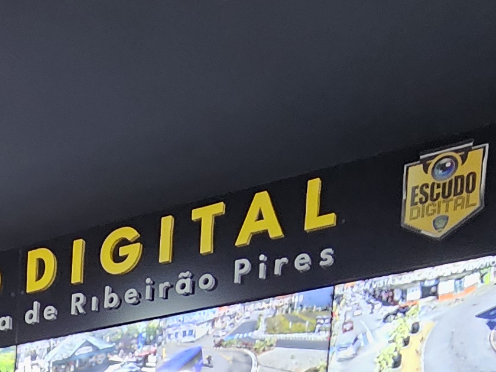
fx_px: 888
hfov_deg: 27.9
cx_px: -74
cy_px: 737
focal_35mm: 62
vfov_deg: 17.3
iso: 1000
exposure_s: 1/24
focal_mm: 2.2
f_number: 2.2
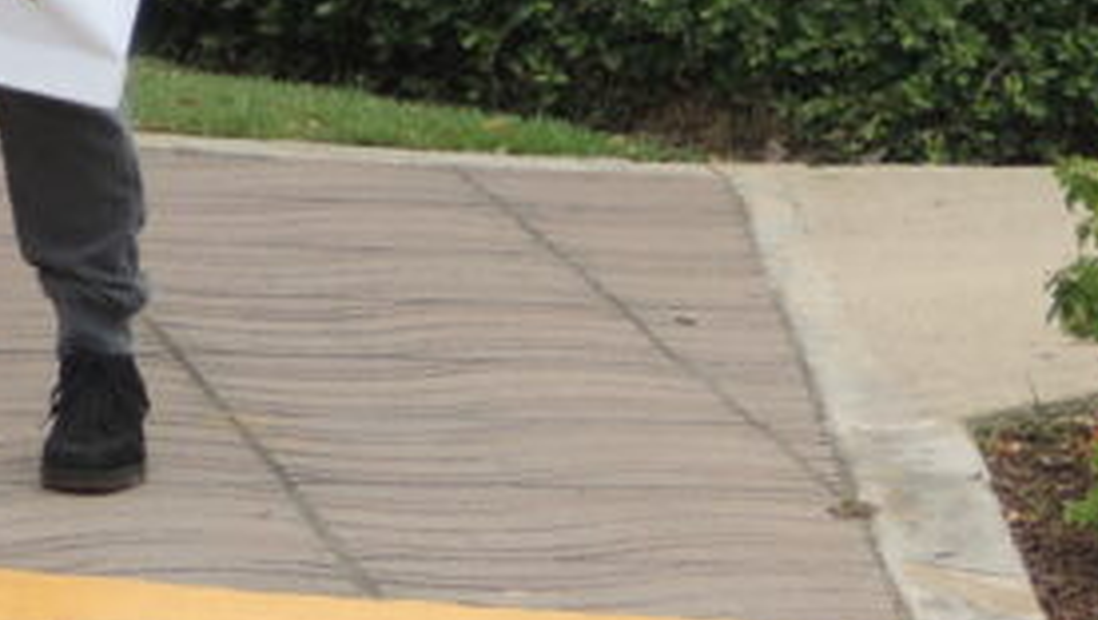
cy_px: -592
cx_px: -879
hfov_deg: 6.2
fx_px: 9998
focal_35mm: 343
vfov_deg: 3.5
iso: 100
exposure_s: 1/100
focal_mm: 15.1
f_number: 4
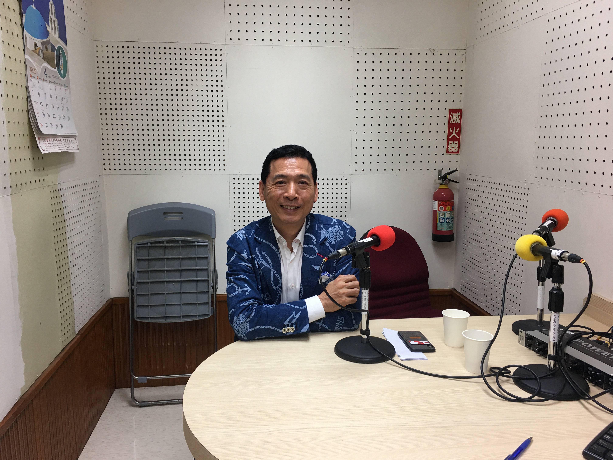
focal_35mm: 29
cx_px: 306
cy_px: 230
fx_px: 514
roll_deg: -0.4
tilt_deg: -7.9
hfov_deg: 61.7
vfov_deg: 48.2
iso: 25
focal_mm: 4.15
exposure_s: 1/30
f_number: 2.2
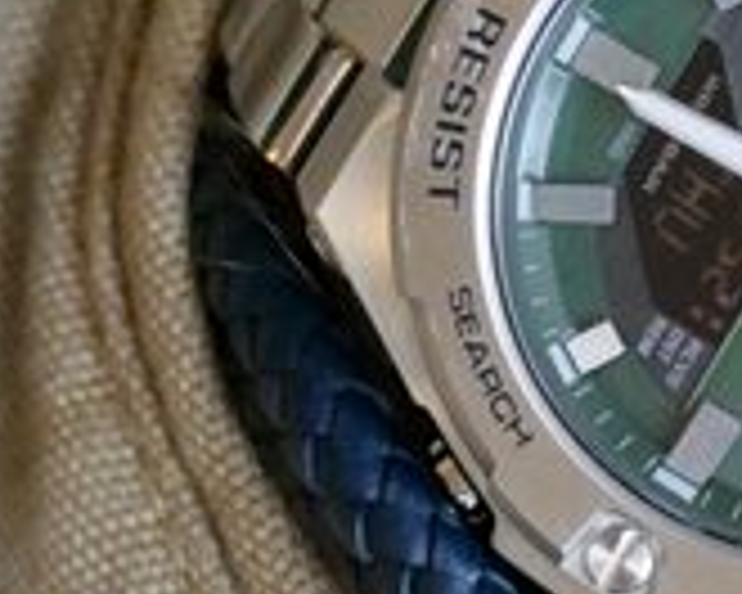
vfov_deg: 2.1
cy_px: 369
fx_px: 16207
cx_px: 661
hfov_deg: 2.6
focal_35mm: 738
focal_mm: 65.81
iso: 1600
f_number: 4
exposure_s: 1/80
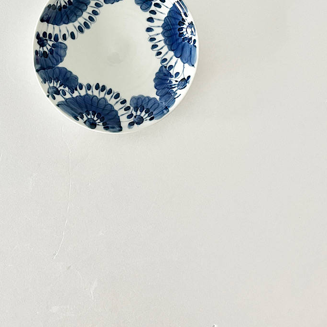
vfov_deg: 37.5
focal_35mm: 43
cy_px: 56
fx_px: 460
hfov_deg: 38.9
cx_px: 119
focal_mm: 5.1
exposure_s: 1/65
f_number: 1.6
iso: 125
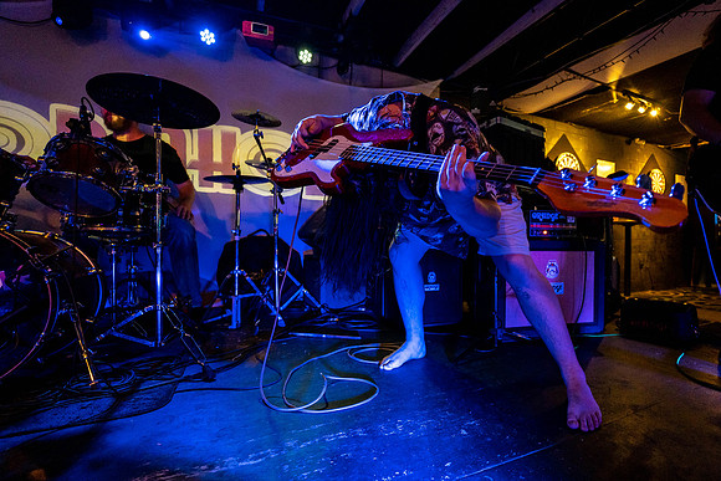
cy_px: 236
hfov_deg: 93.3
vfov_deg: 71.6
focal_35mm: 17
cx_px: 429
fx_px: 334
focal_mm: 14
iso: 3200
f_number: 2.8
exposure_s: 1/160
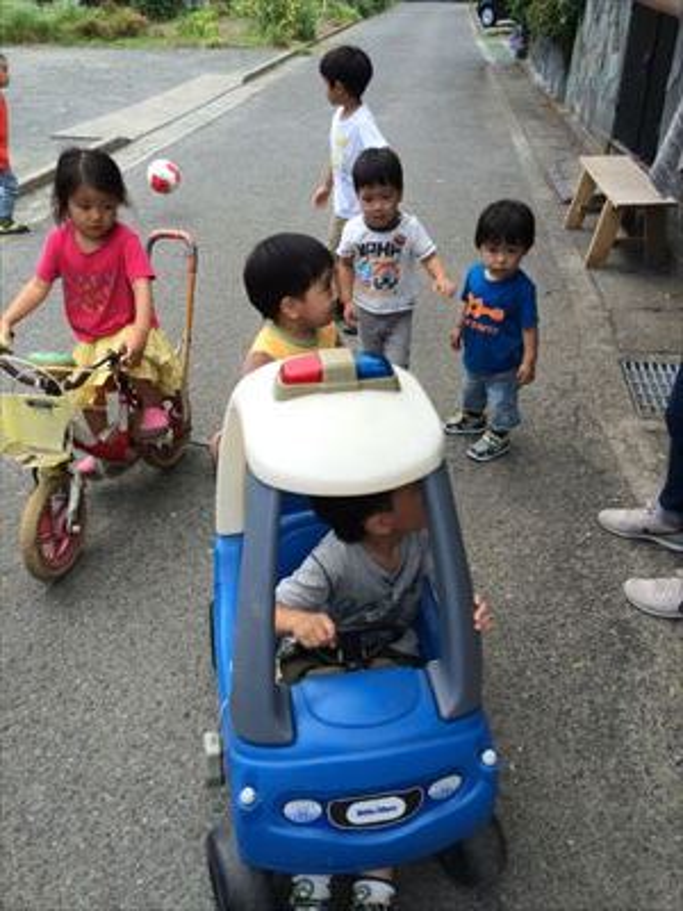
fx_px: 789
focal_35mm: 30
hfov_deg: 46.8
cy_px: 456
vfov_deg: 60.0
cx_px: 342
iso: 32
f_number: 2.2
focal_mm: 4.12
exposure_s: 1/427
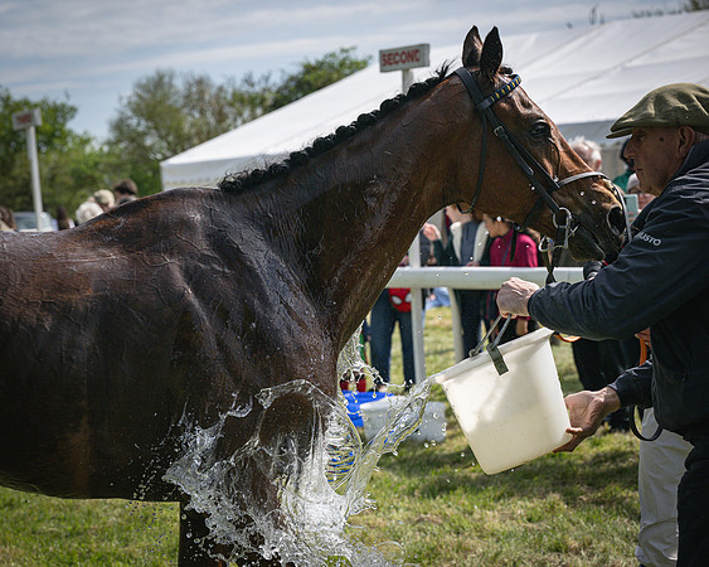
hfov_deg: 23.2
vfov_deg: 18.7
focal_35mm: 82
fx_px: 1725
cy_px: 271
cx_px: 265
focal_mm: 70
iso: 400
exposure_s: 1/5000
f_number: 5
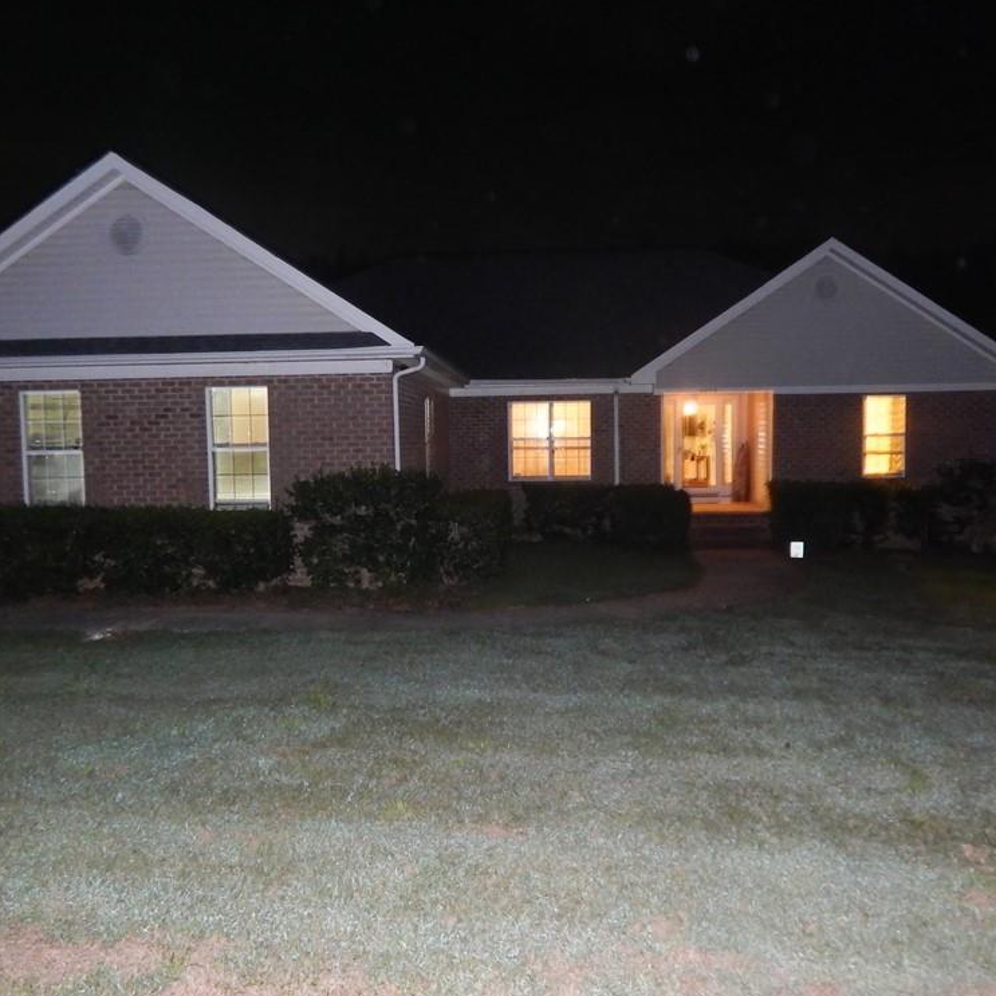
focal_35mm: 28
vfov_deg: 57.3
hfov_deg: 57.3
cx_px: 492
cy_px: 501
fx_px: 911
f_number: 3
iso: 1400
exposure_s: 1/30
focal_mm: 4
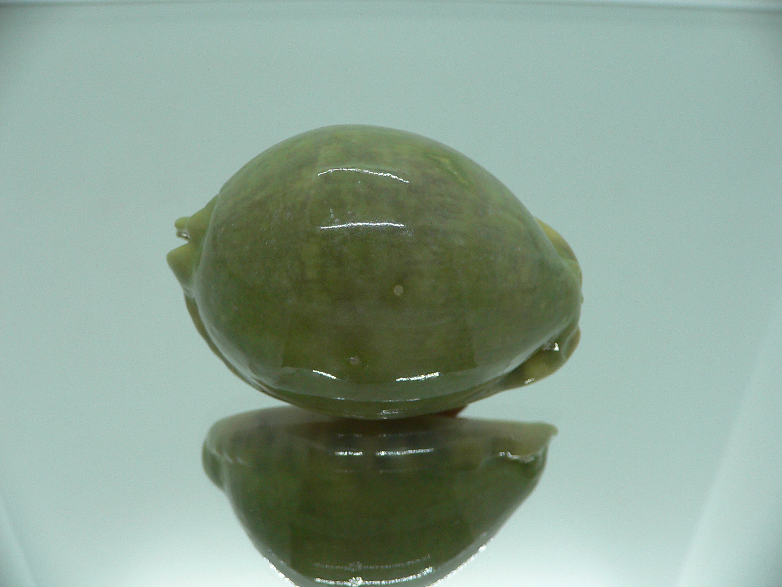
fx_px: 791
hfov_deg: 52.6
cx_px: 391
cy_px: 294
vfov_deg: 40.7
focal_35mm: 35
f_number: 2.8
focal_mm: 4.6
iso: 100
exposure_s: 1/60
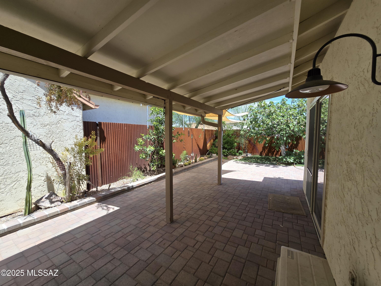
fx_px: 143
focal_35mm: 13
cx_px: 190
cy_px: 143
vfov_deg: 89.9
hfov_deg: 106.2
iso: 50
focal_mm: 2.2
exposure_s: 1/823
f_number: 2.2
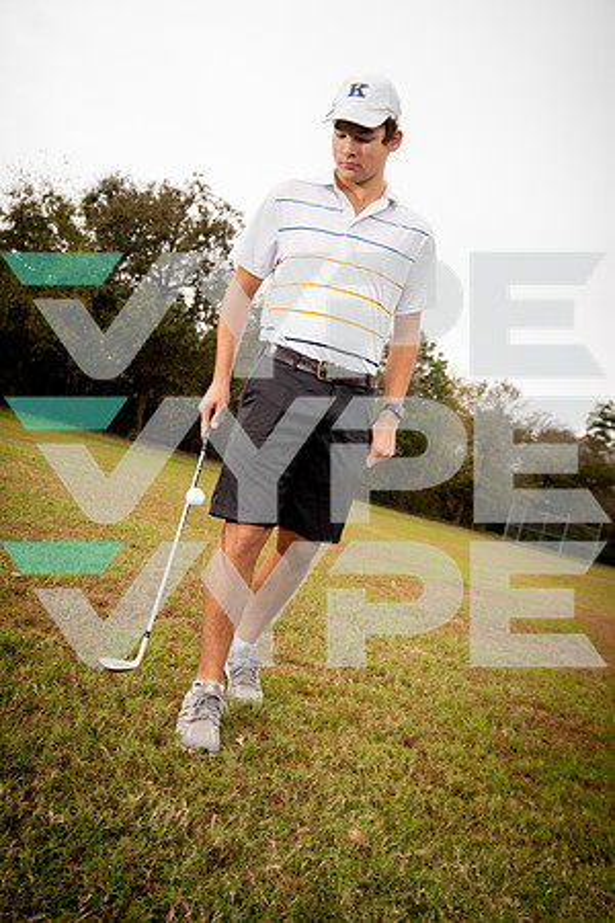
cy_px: 462
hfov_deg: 43.6
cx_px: 308
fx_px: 769
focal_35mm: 30
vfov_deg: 61.9
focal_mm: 30
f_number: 4.5
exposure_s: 1/250
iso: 200
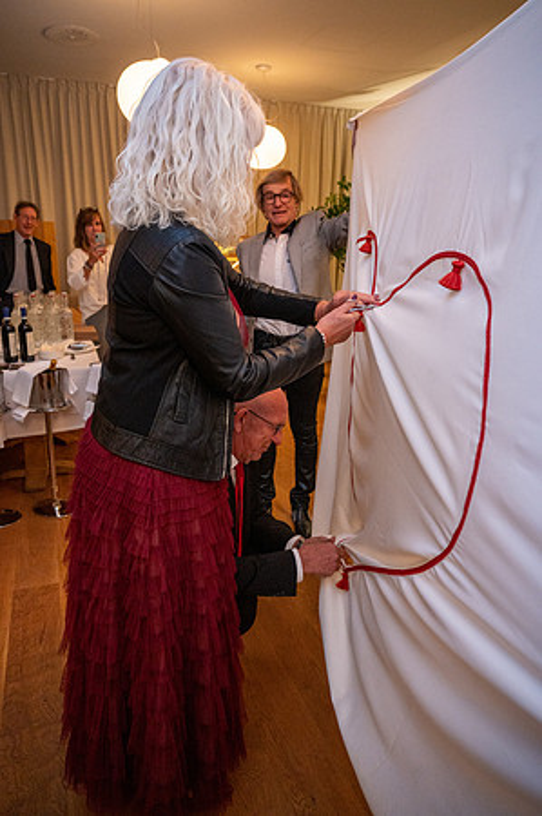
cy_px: 408
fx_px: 577
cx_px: 271
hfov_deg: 50.3
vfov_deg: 70.5
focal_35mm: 26
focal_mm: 25.5
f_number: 4
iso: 2800
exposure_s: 1/60
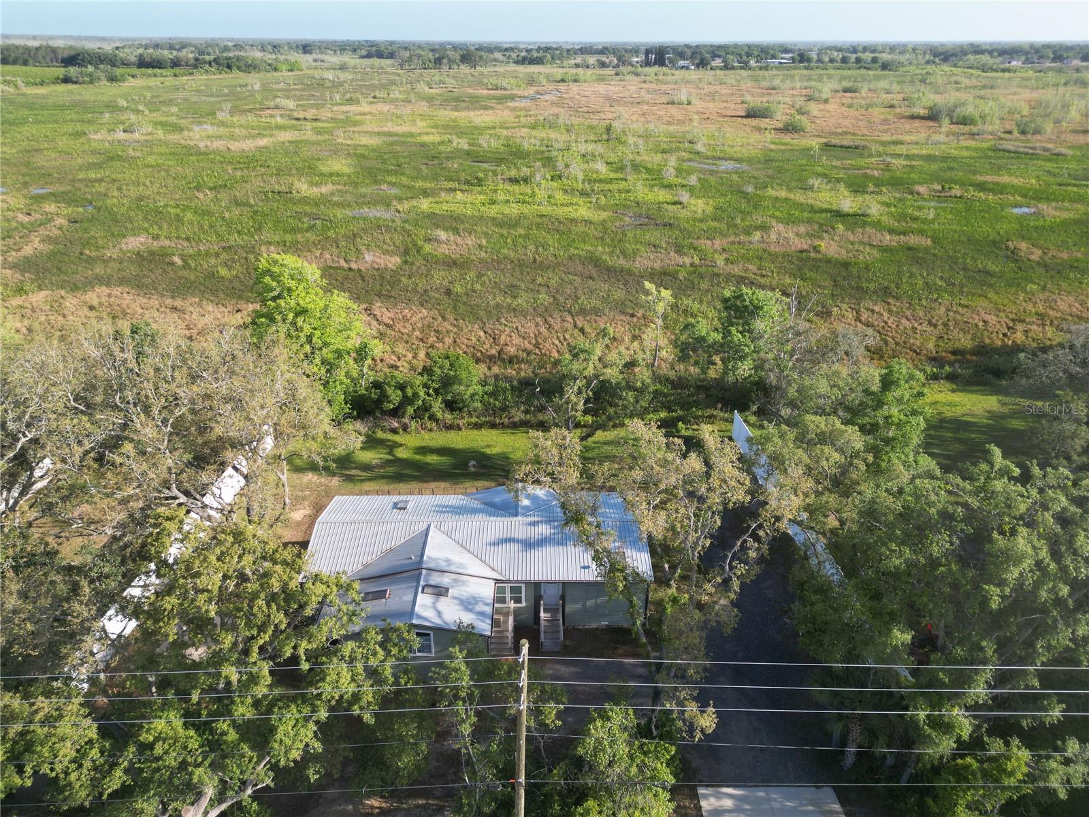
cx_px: 544
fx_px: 755
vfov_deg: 56.8
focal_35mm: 24
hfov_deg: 71.6
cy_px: 408
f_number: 1.7
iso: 130
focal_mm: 6.72
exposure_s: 1/1250
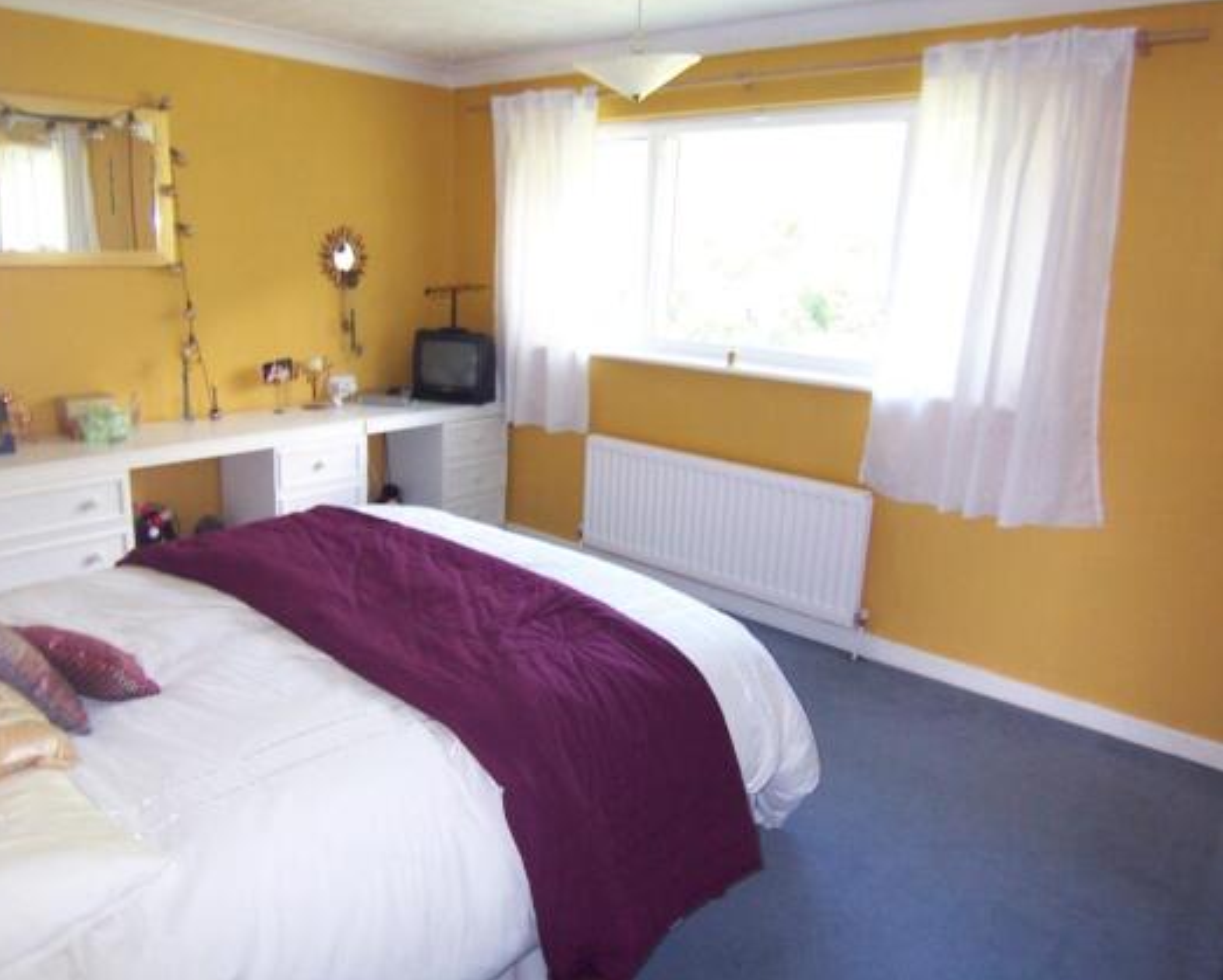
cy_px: 483
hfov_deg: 67.9
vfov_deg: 56.8
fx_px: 905
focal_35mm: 25
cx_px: 544
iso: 200
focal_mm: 3.8
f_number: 2.8
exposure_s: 1/30
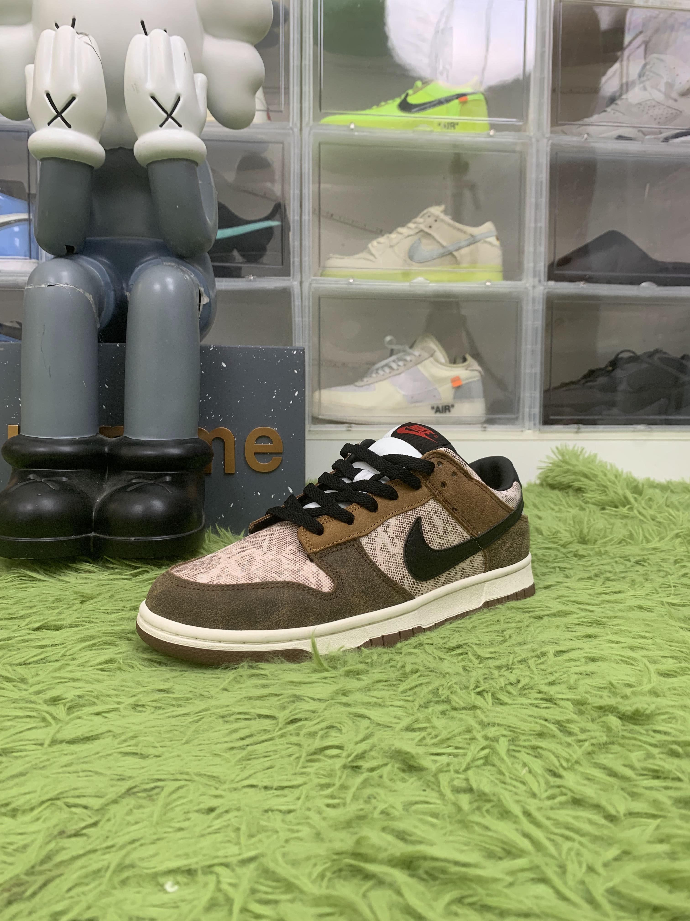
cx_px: 345
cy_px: 460
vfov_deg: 67.3
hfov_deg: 53.1
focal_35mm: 26
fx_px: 691
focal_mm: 4.25
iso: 100
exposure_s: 1/72
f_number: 1.8
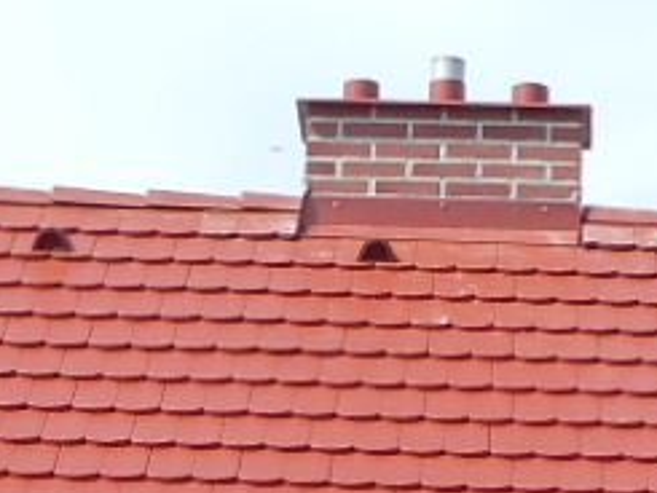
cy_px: 648
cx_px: 611
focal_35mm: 255
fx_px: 4842
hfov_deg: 7.7
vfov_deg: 5.8
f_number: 4.5
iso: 80
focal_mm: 6.9
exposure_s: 1/400
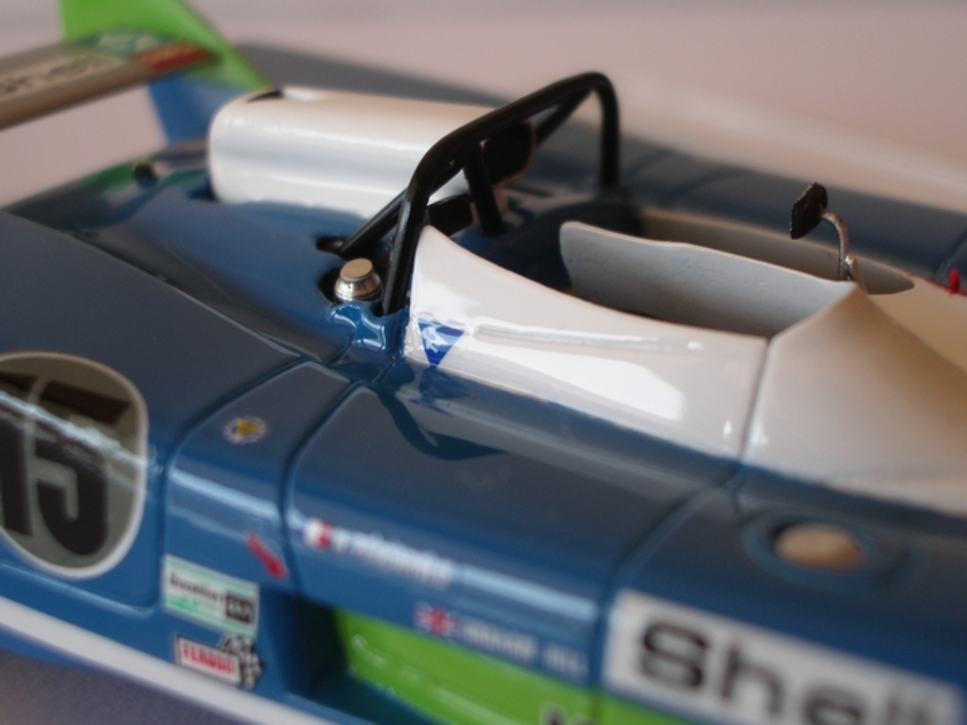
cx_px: 484
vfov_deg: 23.7
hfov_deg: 31.2
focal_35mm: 62
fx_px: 1732
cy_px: 362
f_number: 3.5
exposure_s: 1/80
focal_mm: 10.2
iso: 80
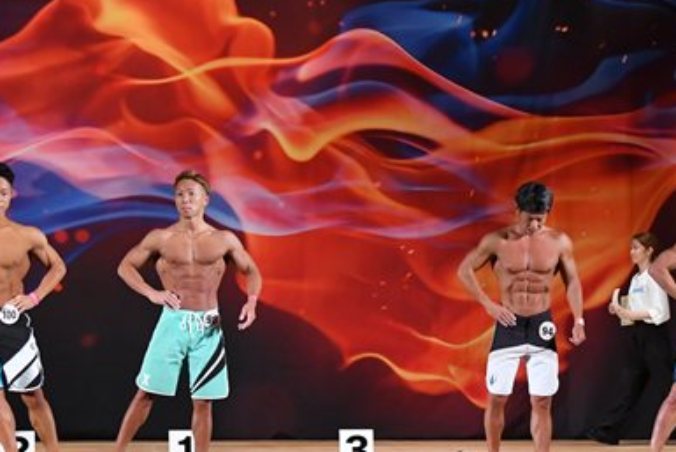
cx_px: 454
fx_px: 3287
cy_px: 287
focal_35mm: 175
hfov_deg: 11.7
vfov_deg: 7.9
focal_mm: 58
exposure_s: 1/400
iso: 3200
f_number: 5.6
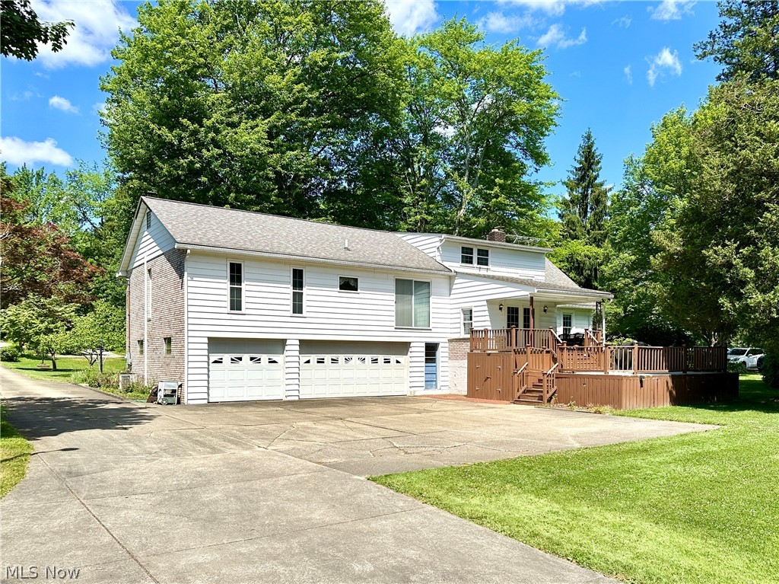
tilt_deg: +0.4
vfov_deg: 56.8
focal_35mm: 24
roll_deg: -0.5
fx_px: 540
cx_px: 390
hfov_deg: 71.6
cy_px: 292
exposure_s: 1/5000
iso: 80
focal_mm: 6.86
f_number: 1.78
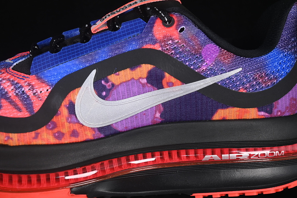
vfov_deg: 18.2
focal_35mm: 75
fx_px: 619
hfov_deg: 27.0
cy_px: 99
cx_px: 148
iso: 160
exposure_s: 1/60
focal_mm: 50
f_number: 6.3
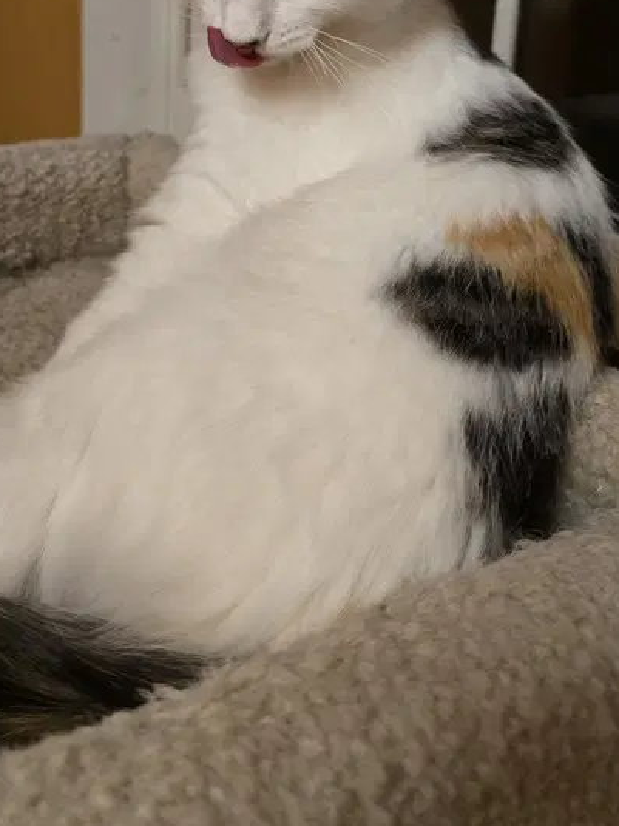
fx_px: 1026
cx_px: 323
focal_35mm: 43
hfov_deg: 33.6
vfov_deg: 41.4
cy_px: 131
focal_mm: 6.3
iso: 640
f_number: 1.7
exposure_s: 1/60
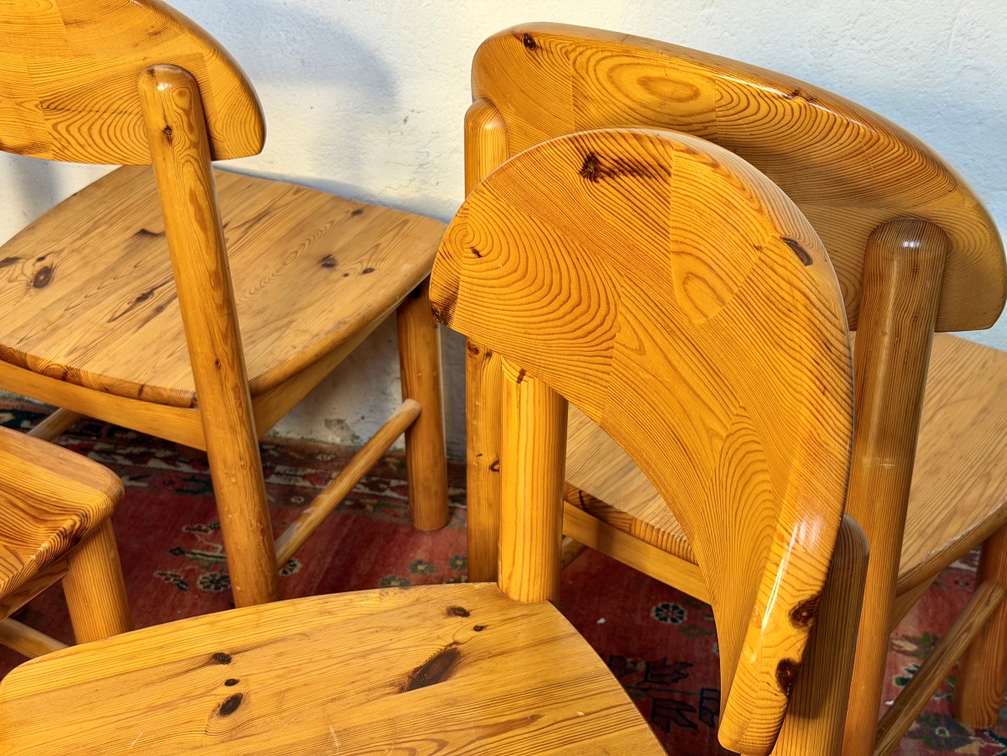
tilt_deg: -32.3
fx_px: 1396
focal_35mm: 48
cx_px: 504
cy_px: 378
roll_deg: +0.6
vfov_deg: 30.3
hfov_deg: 39.7
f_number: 1.78
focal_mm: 6.76
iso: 100
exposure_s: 1/50
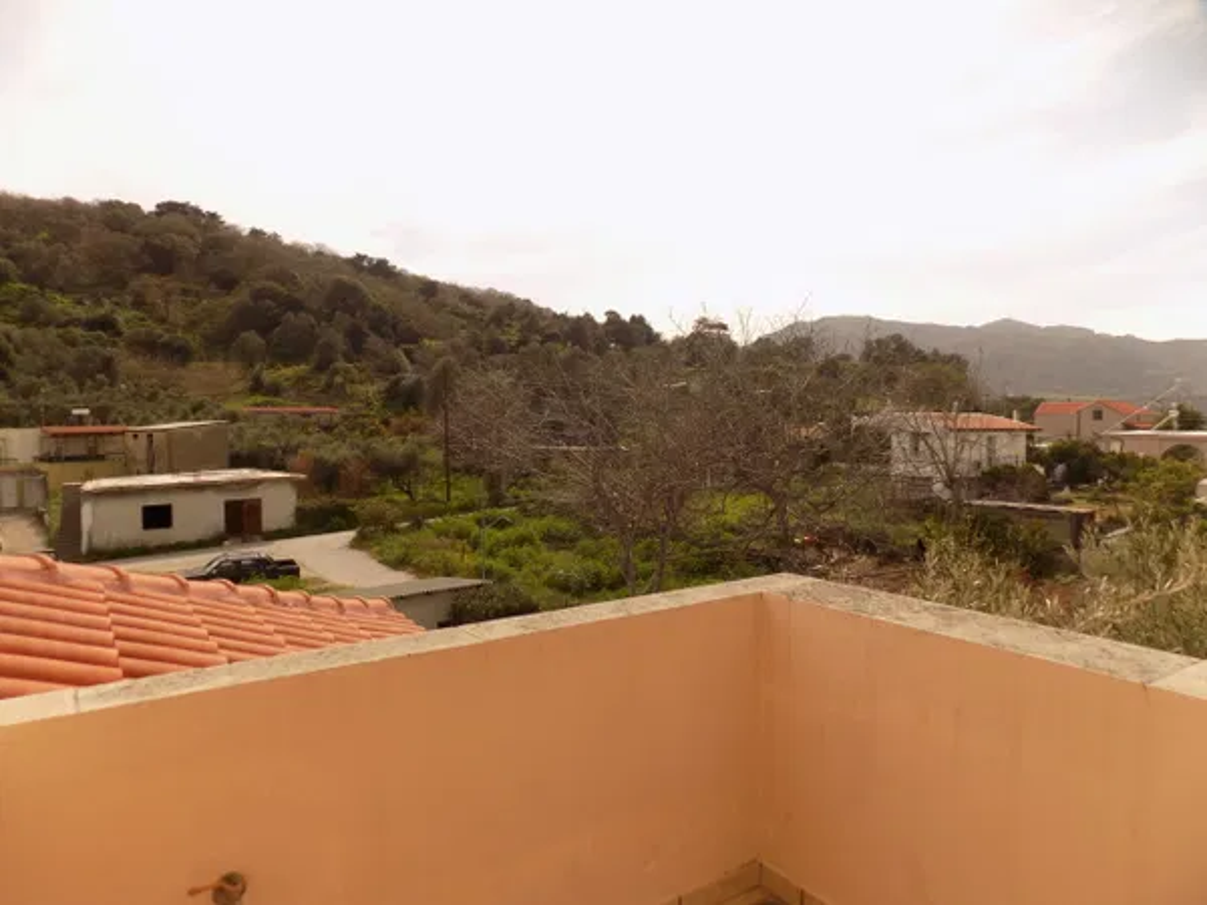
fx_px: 802
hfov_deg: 73.9
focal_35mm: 23
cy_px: 452
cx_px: 604
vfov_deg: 58.9
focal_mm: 4
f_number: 3.1
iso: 80
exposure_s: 1/1000
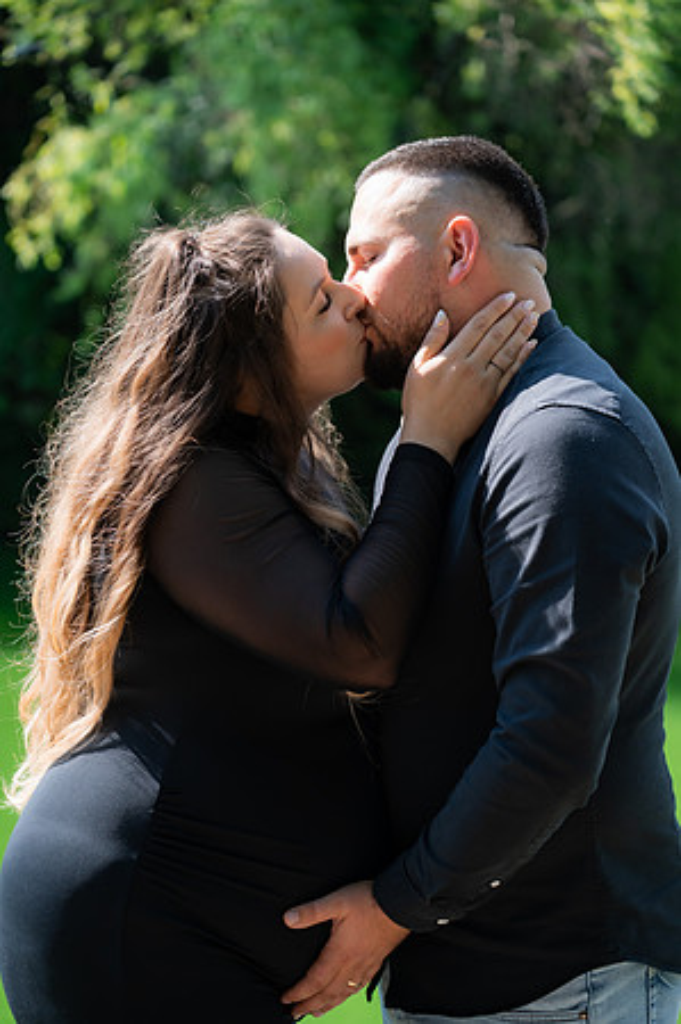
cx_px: 340
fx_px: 2133
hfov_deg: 18.1
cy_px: 512
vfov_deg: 27.0
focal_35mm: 75
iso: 320
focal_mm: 75
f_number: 3.2
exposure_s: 1/1250
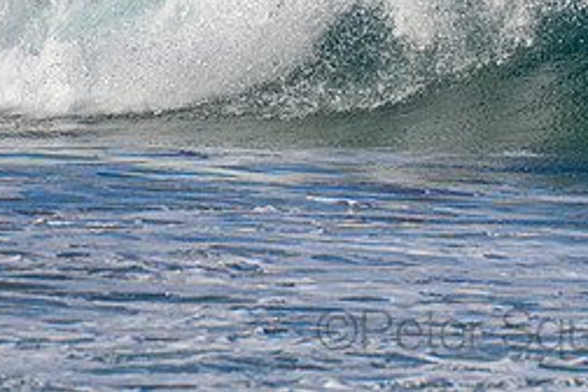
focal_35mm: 1725
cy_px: -57
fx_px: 28173
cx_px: 497
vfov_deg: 0.8
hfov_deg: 1.2
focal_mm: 500
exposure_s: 1/2000
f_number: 5.6
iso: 320
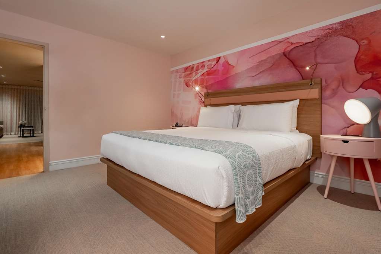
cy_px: 127
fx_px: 169
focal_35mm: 16
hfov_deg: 96.7
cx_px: 190
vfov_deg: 73.8
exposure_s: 1/60
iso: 640
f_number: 5
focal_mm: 16
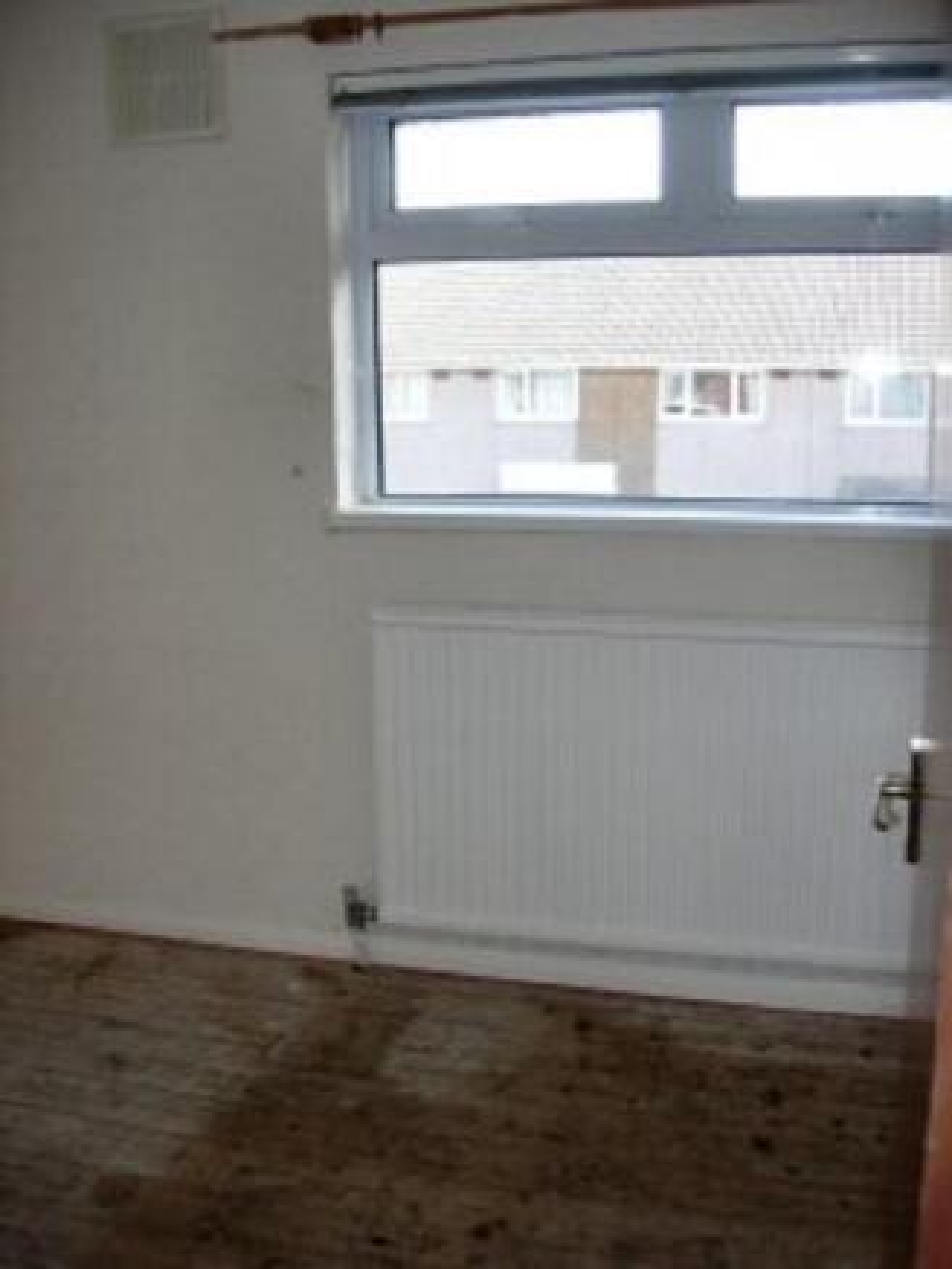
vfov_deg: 49.0
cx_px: 476
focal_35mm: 38
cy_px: 634
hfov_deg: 37.7
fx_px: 1393
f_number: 2.8
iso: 79
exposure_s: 1/136
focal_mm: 7.8
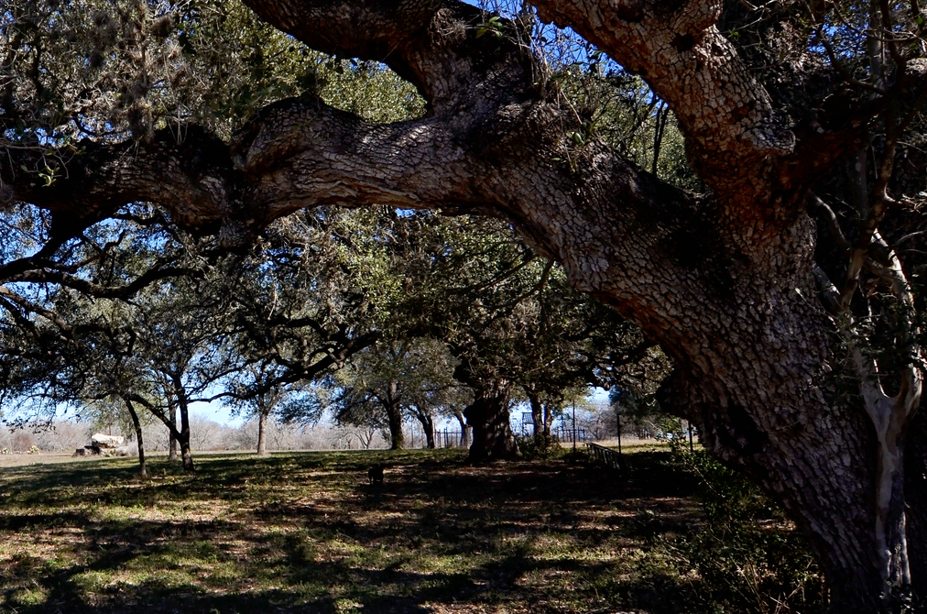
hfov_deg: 59.0
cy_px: 318
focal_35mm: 29
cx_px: 190
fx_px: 745
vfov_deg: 44.8
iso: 200
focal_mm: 12
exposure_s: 1/500
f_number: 8
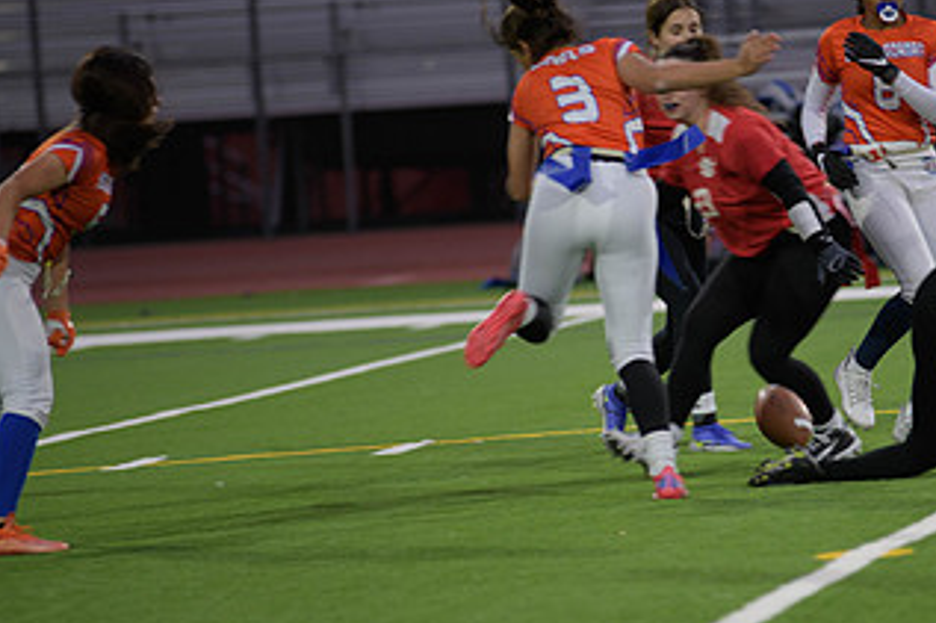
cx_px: 729
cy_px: 317
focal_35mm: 348
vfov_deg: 3.9
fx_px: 9043
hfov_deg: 5.9
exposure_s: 1/200
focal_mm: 190
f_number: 2.8
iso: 450
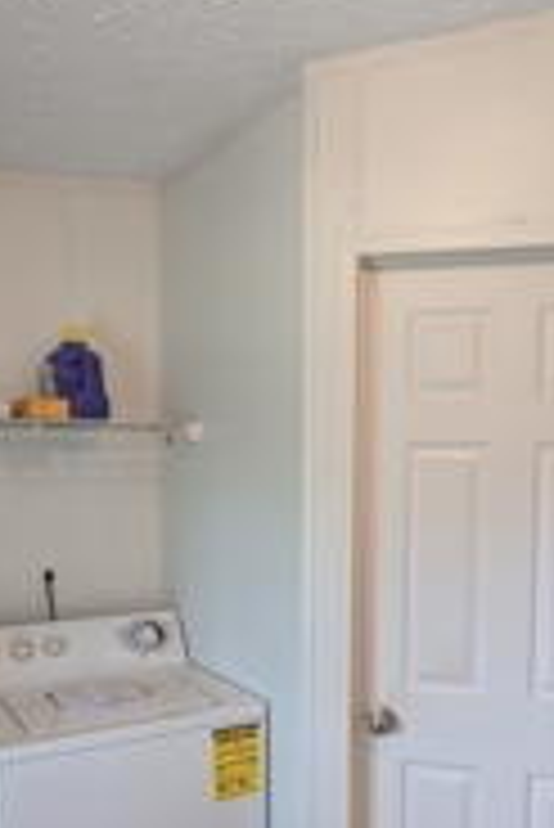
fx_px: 760
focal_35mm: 33
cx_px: 304
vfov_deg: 56.5
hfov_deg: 40.0
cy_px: 520
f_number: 2.2
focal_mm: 2.35
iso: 144
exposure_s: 1/24
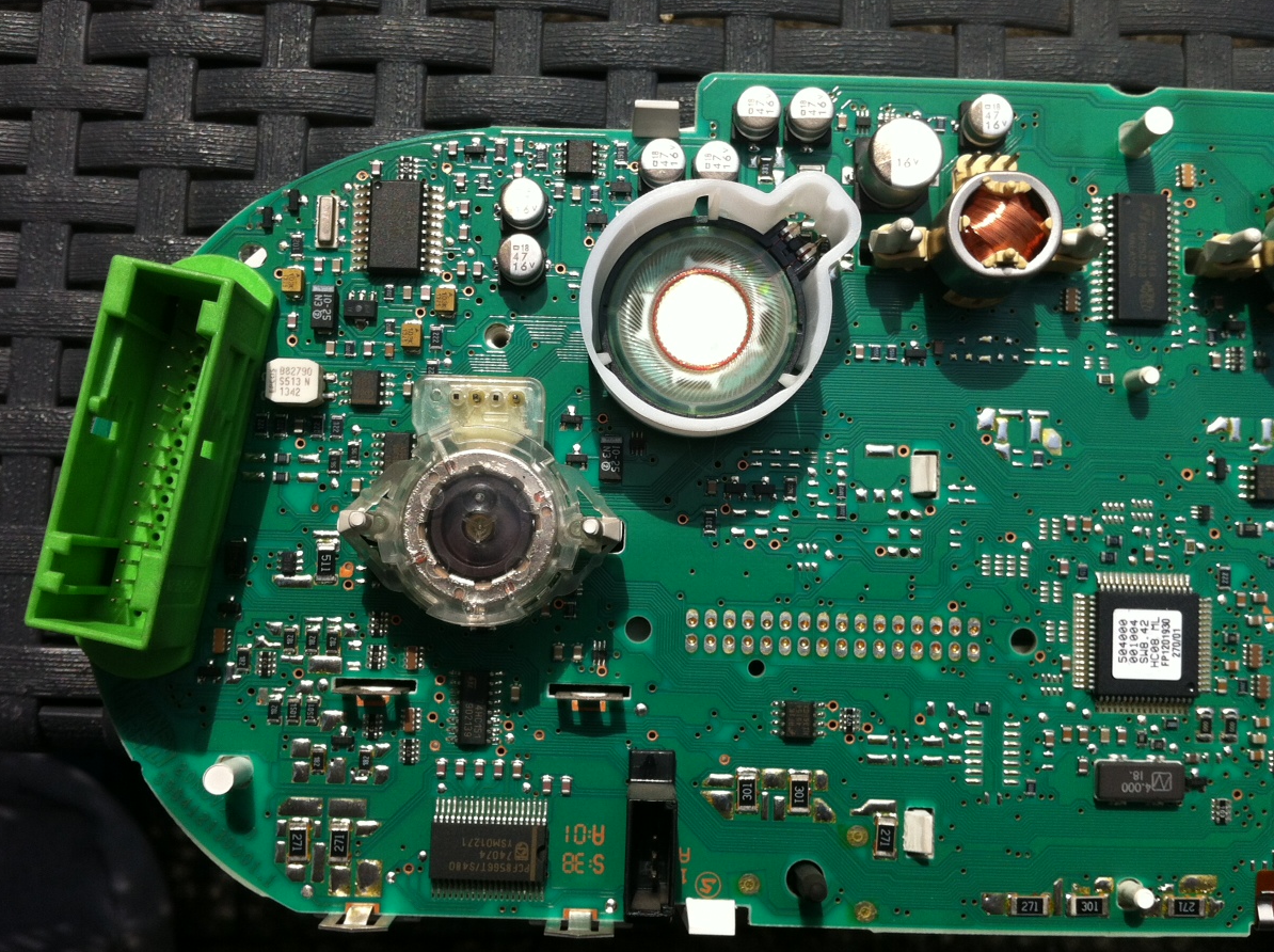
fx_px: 1397
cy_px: 479
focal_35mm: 38
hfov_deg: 49.0
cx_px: 617
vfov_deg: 37.6
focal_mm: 3.85
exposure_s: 1/838
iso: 80
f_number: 2.8
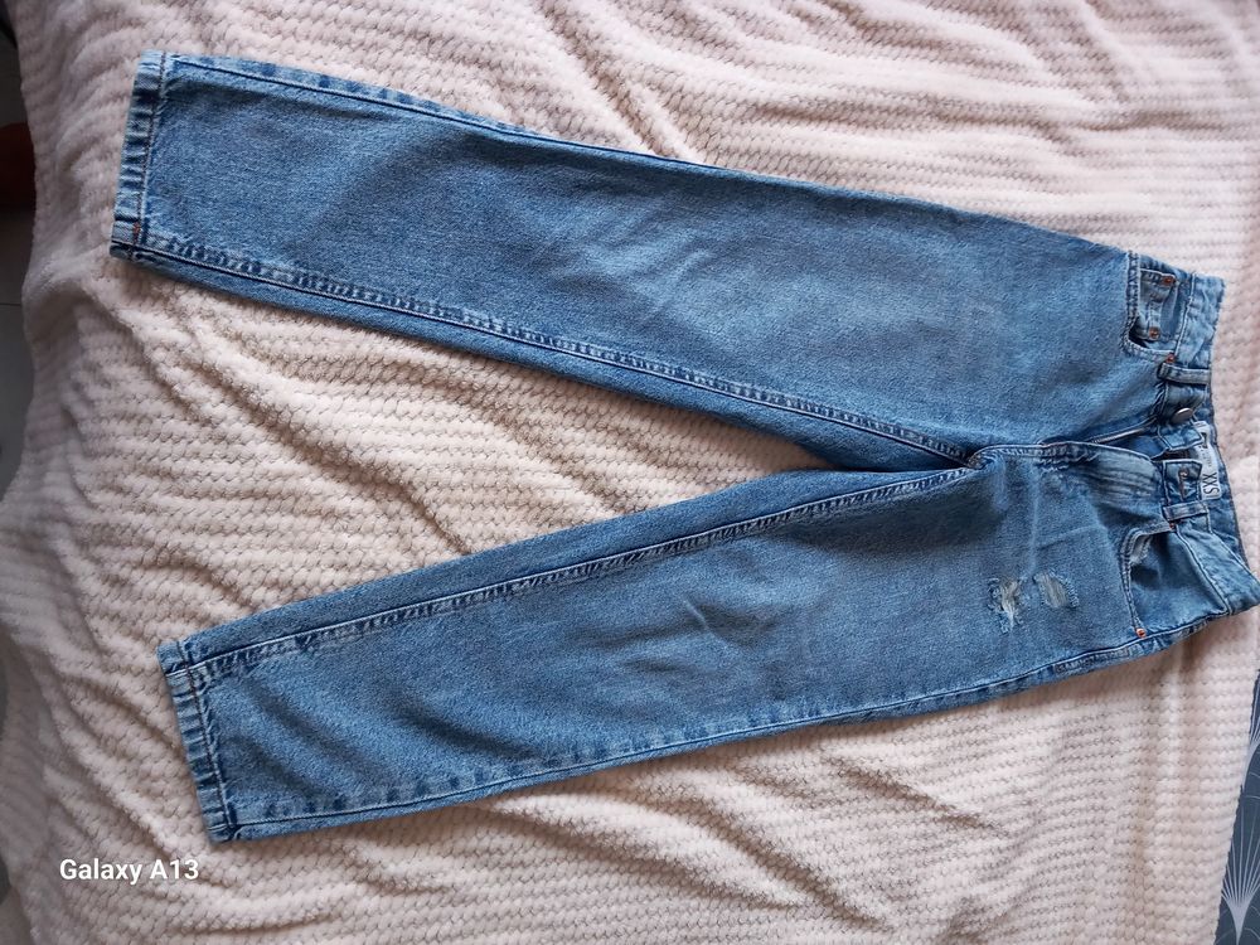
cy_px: 472
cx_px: 630
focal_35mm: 27
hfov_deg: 65.3
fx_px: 983
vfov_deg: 51.4
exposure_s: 1/50
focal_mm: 4
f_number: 1.8
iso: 125
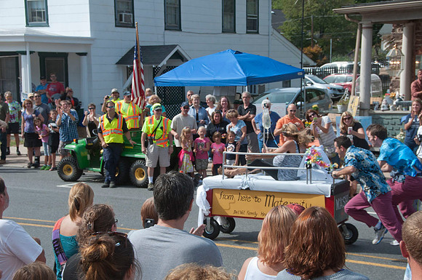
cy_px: 140
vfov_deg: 19.7
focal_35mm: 69
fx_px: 808
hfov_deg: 29.3
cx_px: 211
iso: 800
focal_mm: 46
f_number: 10
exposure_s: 1/1000
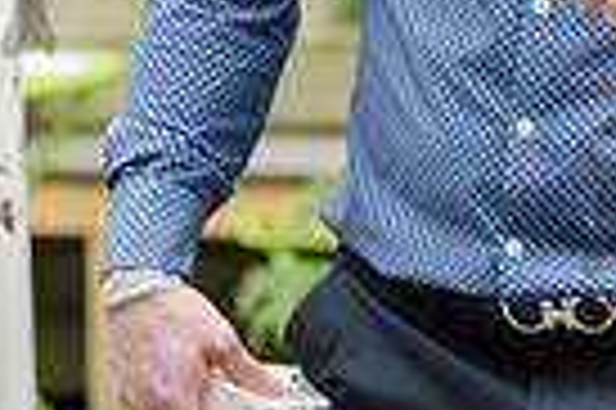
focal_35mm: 339
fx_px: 5794
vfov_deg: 4.0
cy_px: -241
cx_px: 607
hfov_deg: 6.1
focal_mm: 80
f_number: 4
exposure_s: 1/200
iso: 1000
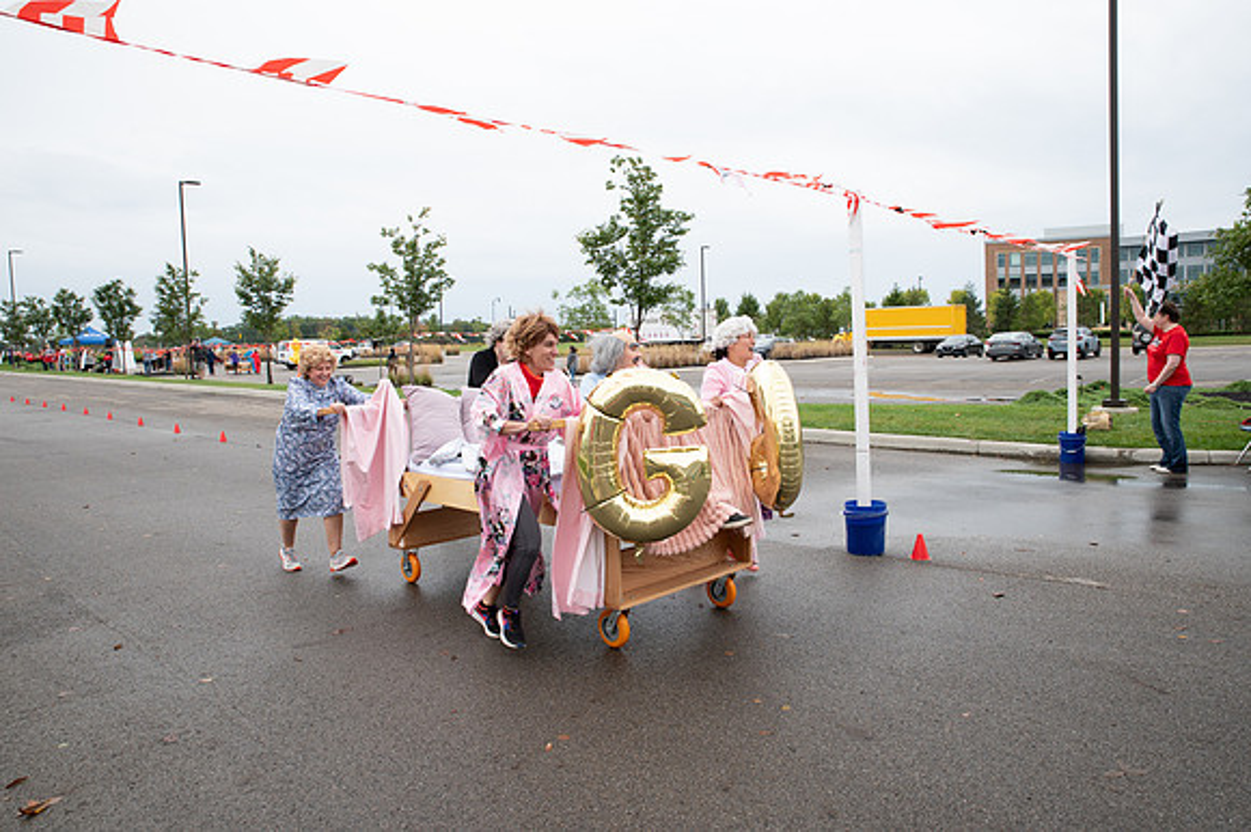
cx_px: 626
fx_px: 833
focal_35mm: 24
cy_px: 416
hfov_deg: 73.8
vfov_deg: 53.1
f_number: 7.1
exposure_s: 1/320
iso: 640
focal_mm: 24
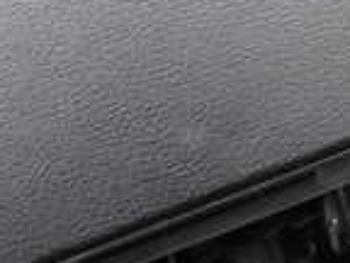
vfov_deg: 11.0
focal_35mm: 125
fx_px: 1264
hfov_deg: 15.7
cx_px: 255
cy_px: -226
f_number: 2.3
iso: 200
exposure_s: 1/40
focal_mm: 5.4
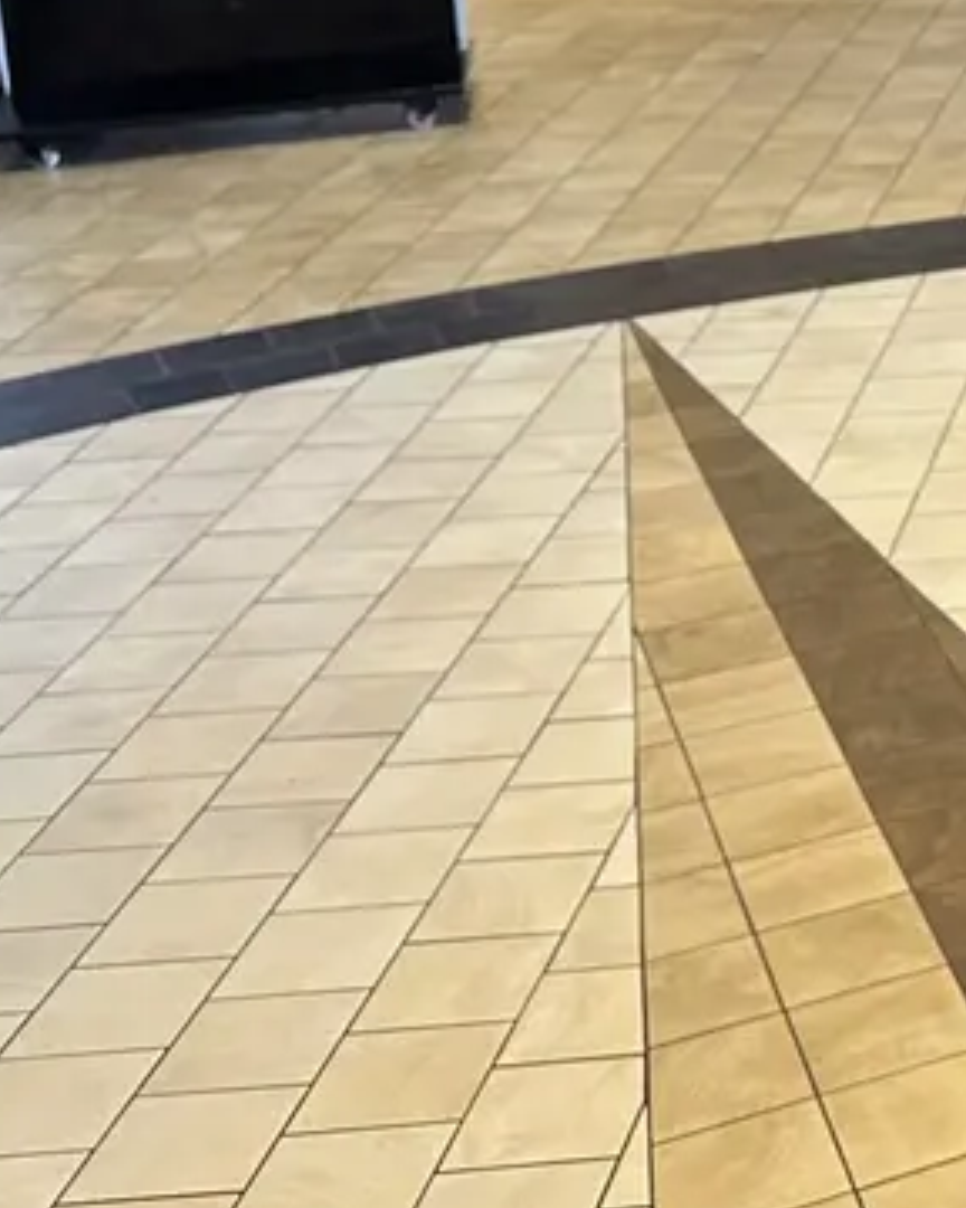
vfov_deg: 22.7
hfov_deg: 16.2
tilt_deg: -10.4
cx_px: 1801
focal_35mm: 78
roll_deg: +0.2
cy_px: -185
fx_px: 2788
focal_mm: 6.86
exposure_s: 1/41
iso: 160
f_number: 1.78
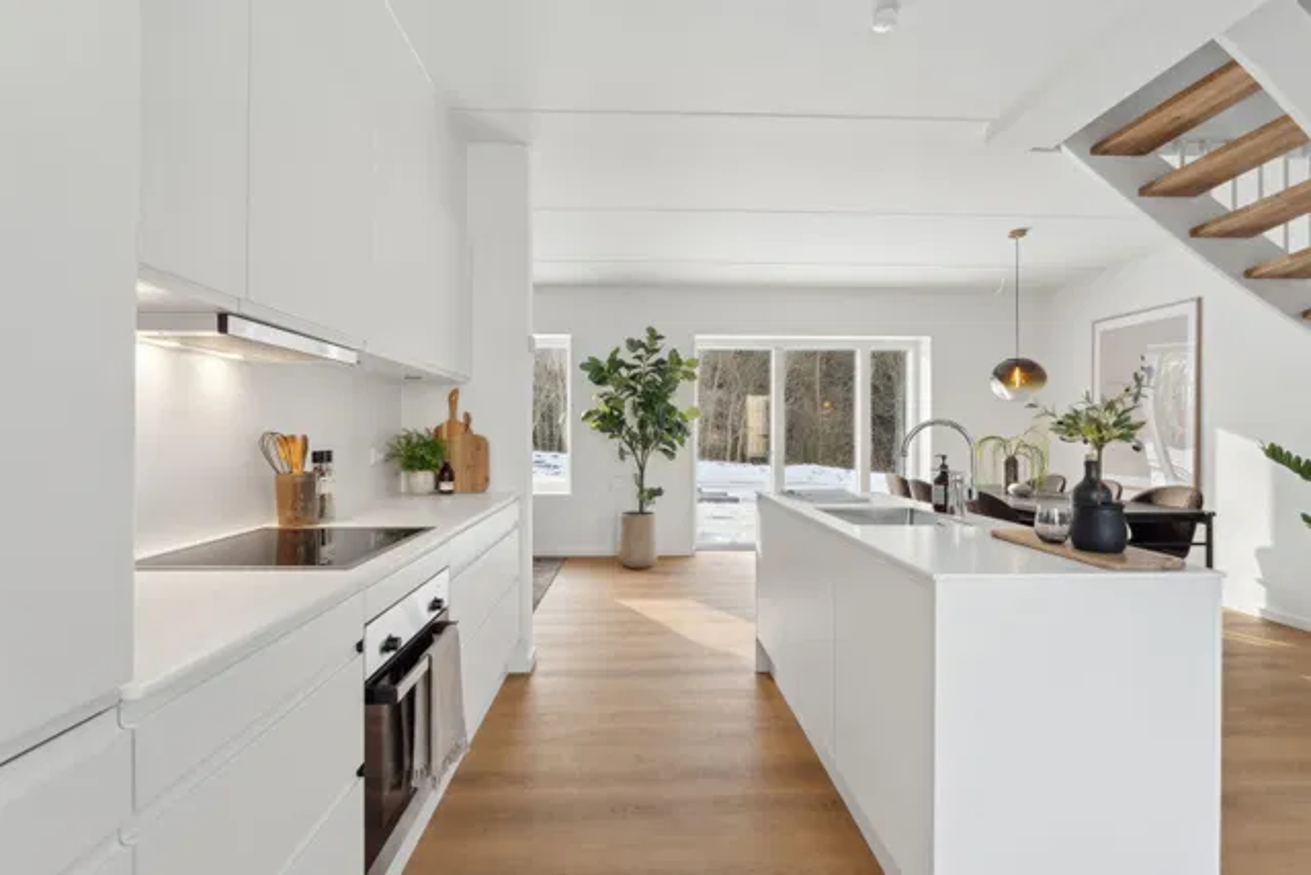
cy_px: 438
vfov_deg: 69.7
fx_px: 628
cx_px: 656
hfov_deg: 92.4
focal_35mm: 17
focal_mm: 11.5
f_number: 8
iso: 200
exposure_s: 1/13
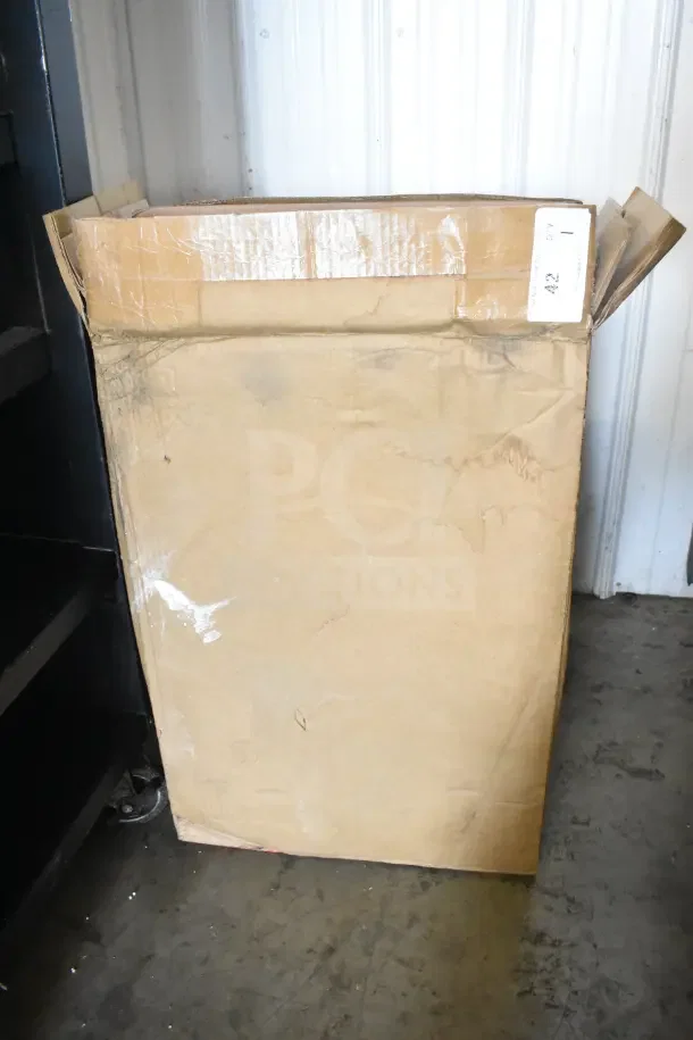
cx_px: 346
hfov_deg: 43.6
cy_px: 520
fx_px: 866
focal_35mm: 30
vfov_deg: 61.9
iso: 6400
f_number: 5
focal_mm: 20
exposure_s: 1/100
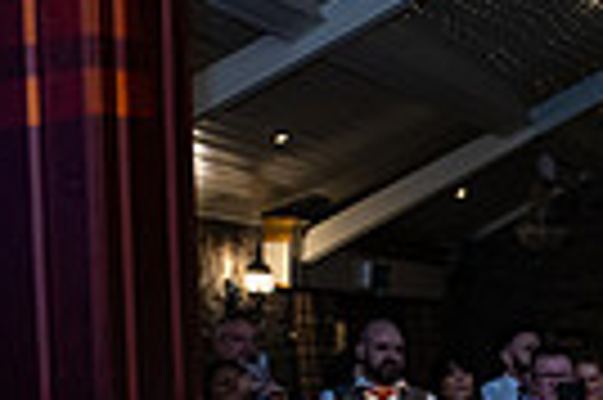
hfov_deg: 16.6
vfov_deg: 12.5
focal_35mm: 104
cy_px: 600
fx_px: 1740
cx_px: 1062
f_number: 3.5
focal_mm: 24
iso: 640
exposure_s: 1/160
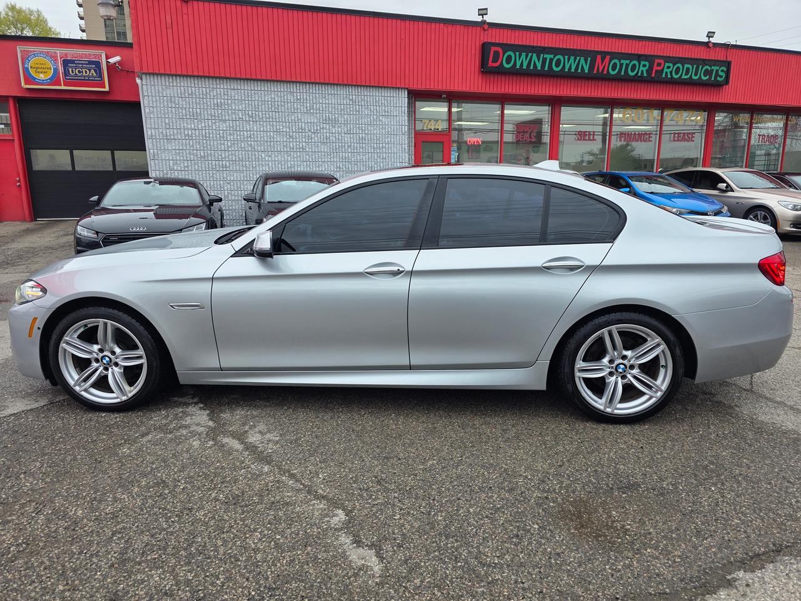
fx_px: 532
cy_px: 300
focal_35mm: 23
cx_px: 400
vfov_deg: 58.9
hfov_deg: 73.9
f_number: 1.7
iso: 32
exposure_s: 1/180
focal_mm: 6.3
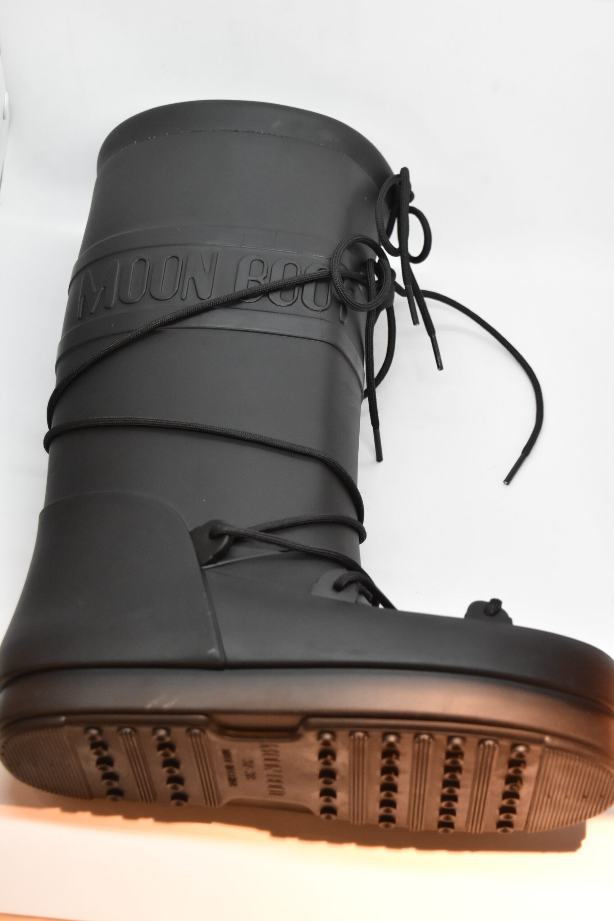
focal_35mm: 54
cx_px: 307
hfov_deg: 25.1
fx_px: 1381
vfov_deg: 36.9
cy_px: 460
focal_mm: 36
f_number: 6.3
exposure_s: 1/160
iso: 2500
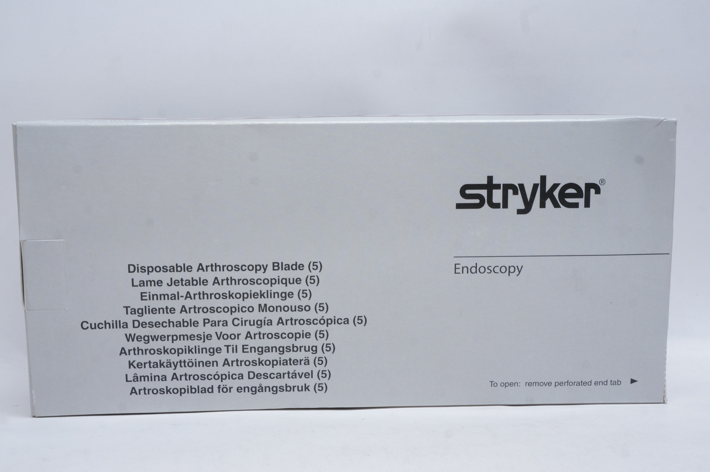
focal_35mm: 44
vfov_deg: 30.8
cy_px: 236
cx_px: 355
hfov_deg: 45.0
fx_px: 857
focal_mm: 29
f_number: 13
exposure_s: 1/15
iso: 800
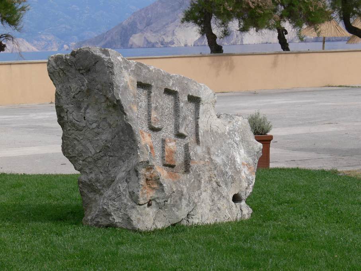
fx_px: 1251
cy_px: 136
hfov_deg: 16.4
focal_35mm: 120
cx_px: 180
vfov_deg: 12.3
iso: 80
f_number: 5.6
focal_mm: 25.3
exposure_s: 1/400
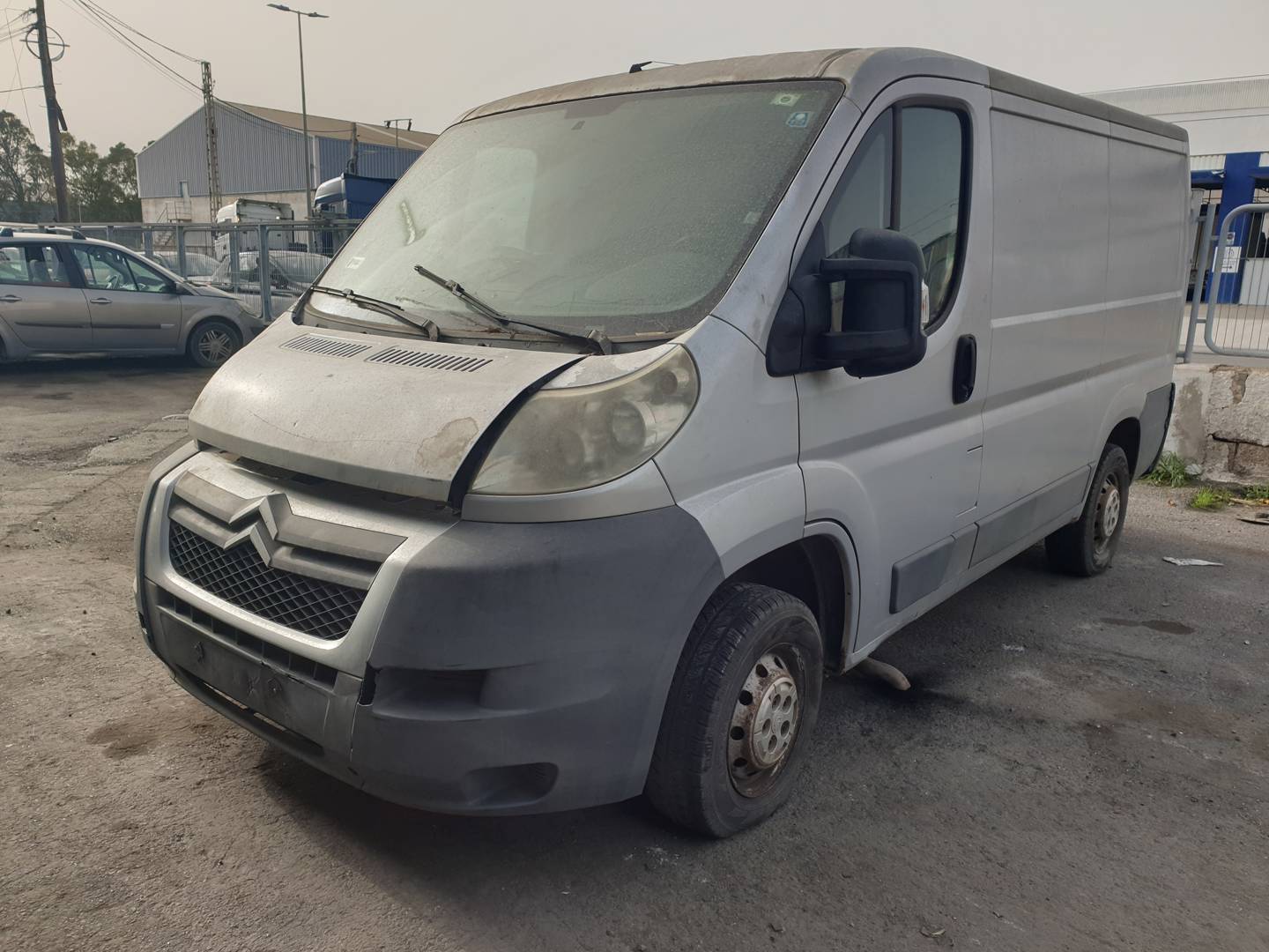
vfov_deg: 53.1
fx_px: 953
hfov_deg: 67.3
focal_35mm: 26
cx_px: 634
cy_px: 476
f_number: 2.4
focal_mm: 4.3
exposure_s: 1/1019
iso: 50
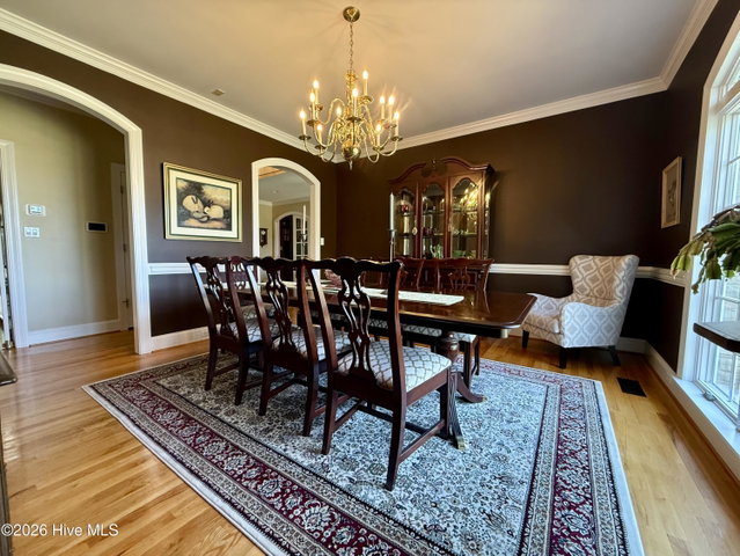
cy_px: 278
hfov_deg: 102.0
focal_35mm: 14
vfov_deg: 85.7
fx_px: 299
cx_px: 370
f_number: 2.2
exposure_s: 1/60
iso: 400
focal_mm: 2.22
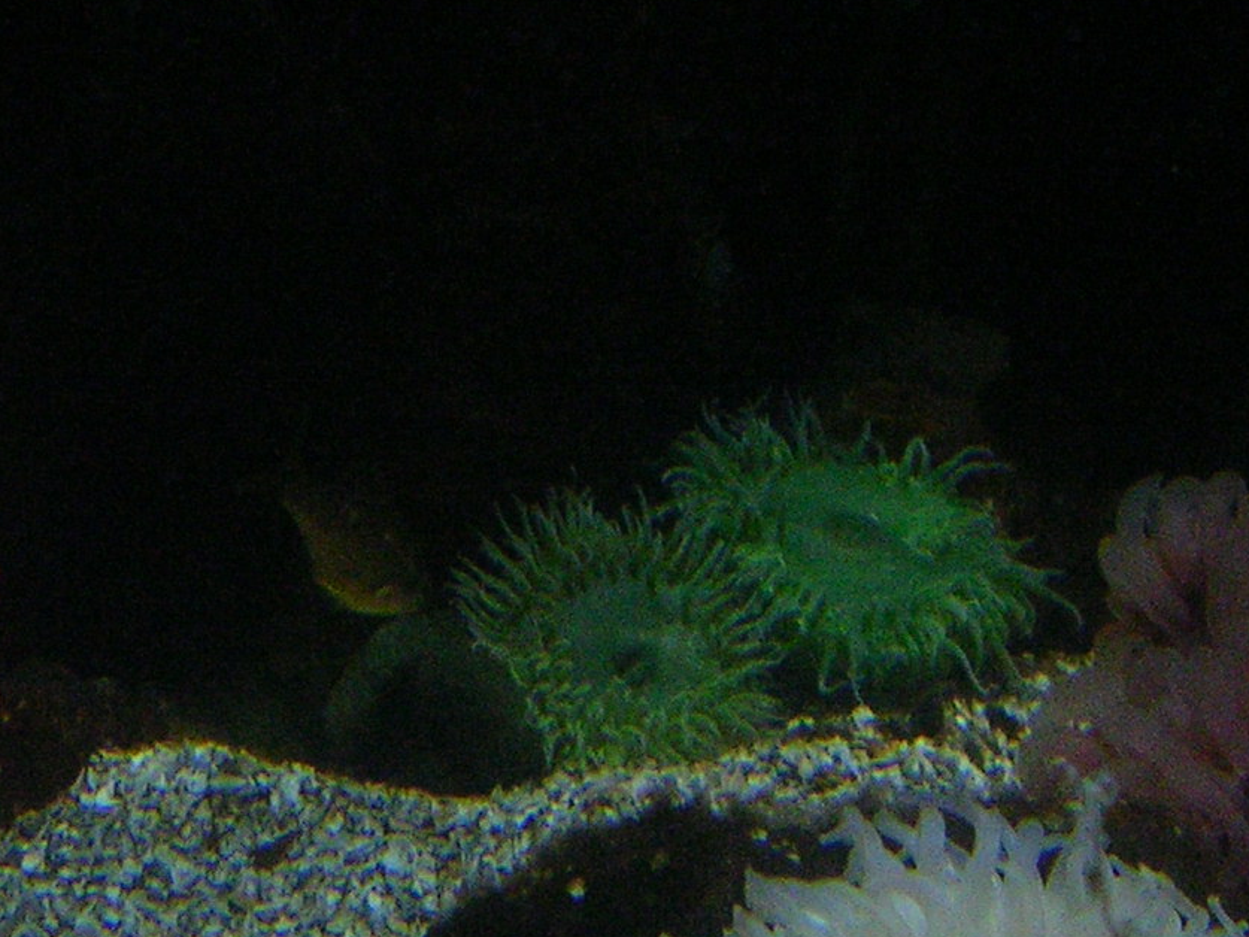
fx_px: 3356
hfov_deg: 20.9
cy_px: 658
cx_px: 298
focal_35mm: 93
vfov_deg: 15.8
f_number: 2.8
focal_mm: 5.8
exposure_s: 1/90
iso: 200
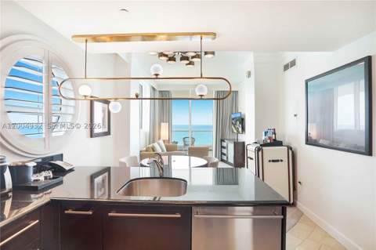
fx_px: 167
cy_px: 125
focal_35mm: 16
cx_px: 188
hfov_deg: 96.8
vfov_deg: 73.6
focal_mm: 16
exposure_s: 1/160
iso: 400
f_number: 4.5
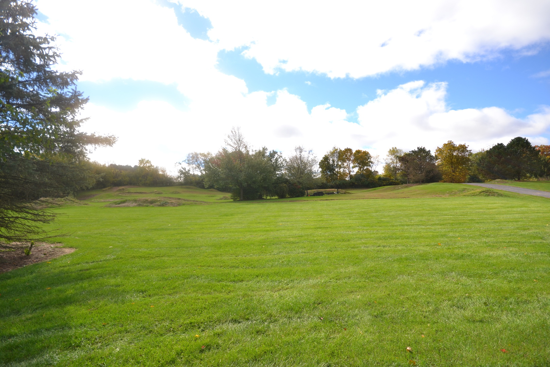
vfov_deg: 77.3
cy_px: 184
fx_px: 229
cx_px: 275
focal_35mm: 15
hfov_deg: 100.4
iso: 100
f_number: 8
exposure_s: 1/200
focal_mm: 10
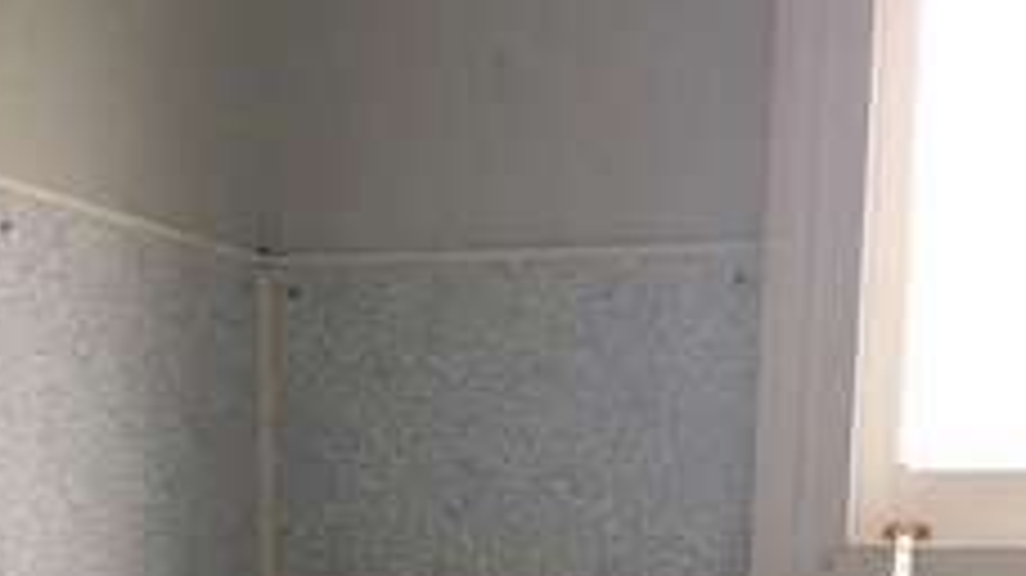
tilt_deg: -12.4
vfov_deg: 13.2
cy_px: 1008
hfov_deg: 25.6
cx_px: 414
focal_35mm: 83
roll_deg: -2.1
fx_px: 2257
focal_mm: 4.15
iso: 32
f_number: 2.2
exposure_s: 1/33
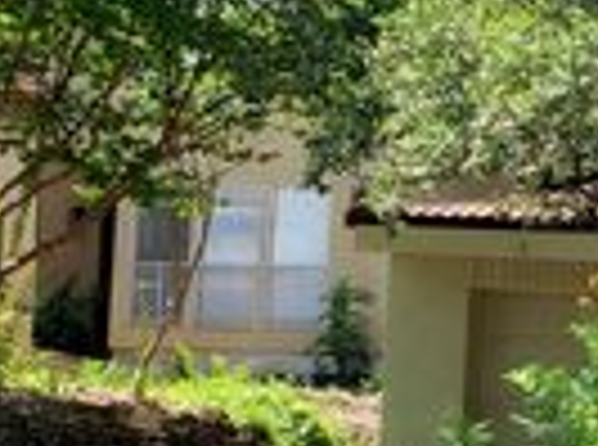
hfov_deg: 16.6
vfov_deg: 14.6
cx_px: 1084
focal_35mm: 98
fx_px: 1688
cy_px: 529
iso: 50
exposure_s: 1/809
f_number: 2.4
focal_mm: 4.3
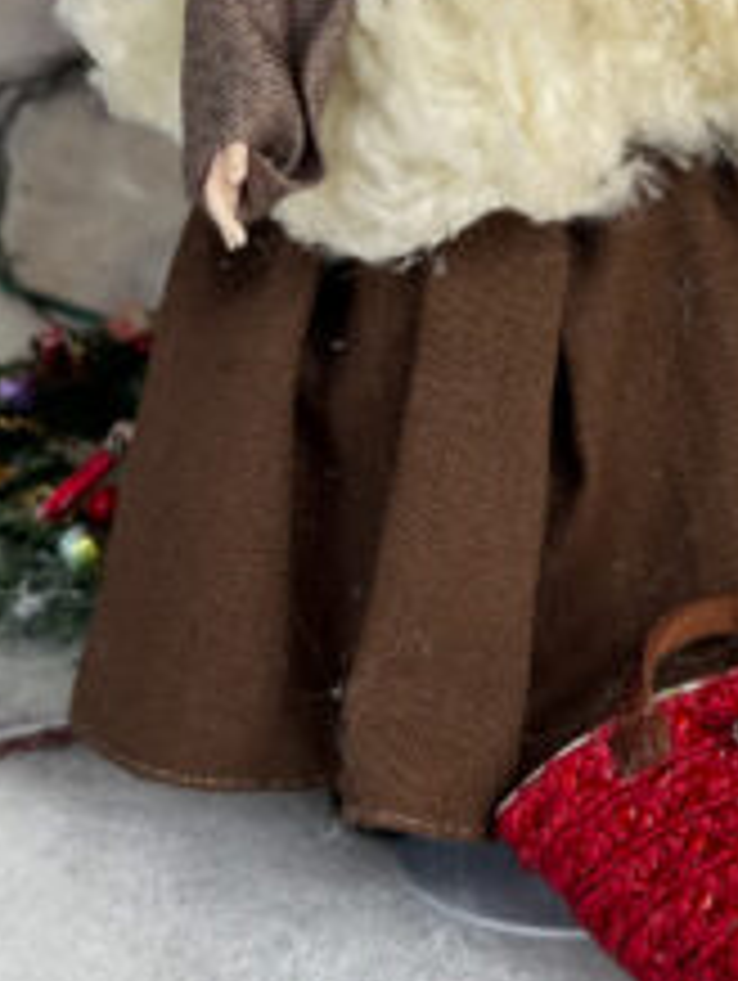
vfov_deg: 21.8
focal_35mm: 88
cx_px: 639
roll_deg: -0.5
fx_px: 2497
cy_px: 112
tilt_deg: -25.6
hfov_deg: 16.6
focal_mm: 6.76
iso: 64
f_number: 1.78
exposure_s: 1/693
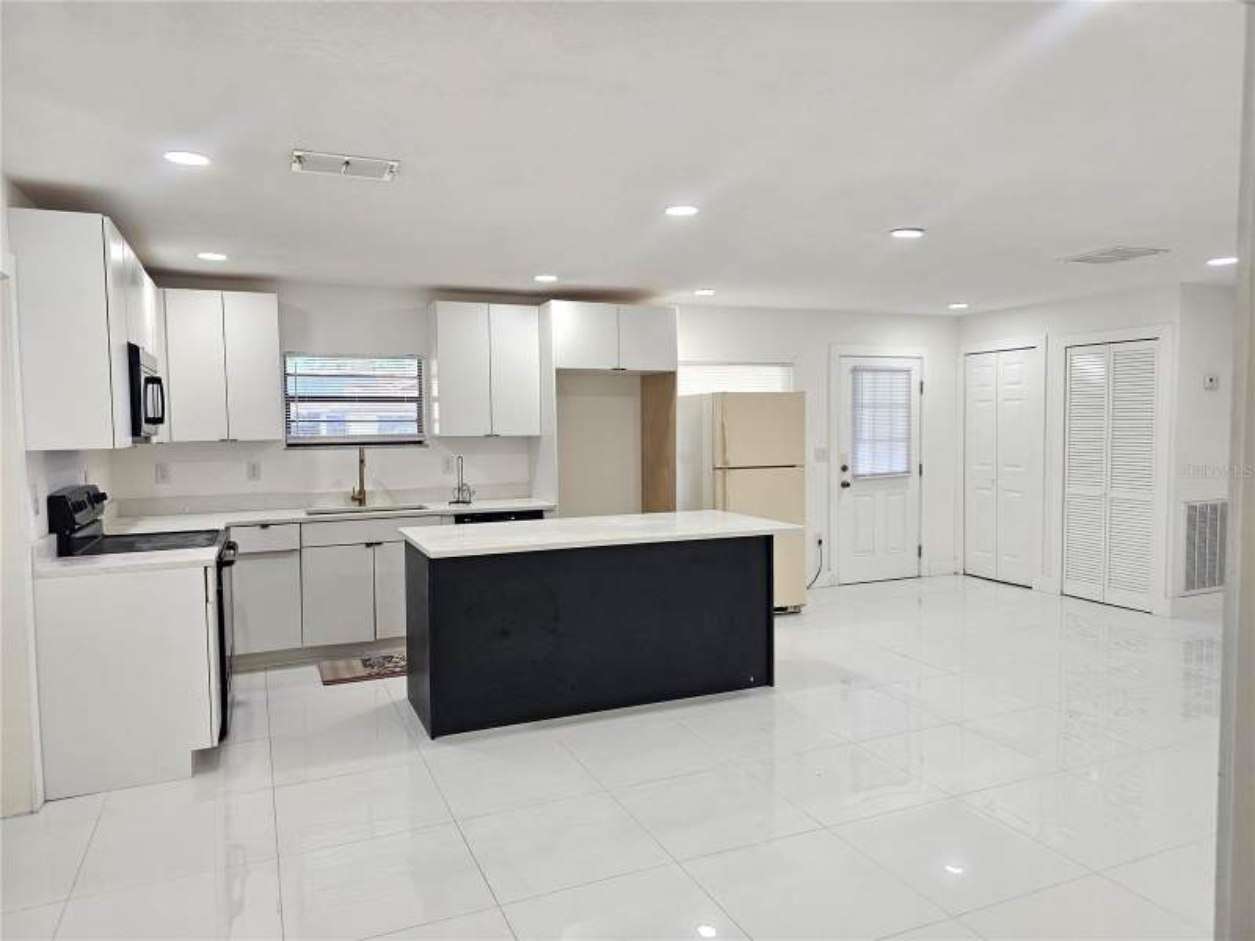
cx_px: 628
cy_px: 470
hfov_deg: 73.9
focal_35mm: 23
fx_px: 834
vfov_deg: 58.9
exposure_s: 1/120
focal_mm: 6.3
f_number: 1.7
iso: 100
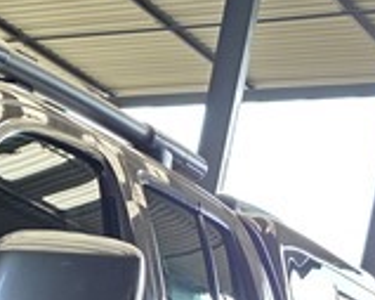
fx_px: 1608
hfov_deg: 11.1
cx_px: -542
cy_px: 498
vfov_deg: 10.2
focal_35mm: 145
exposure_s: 1/180
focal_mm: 6.25
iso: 50
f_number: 1.7
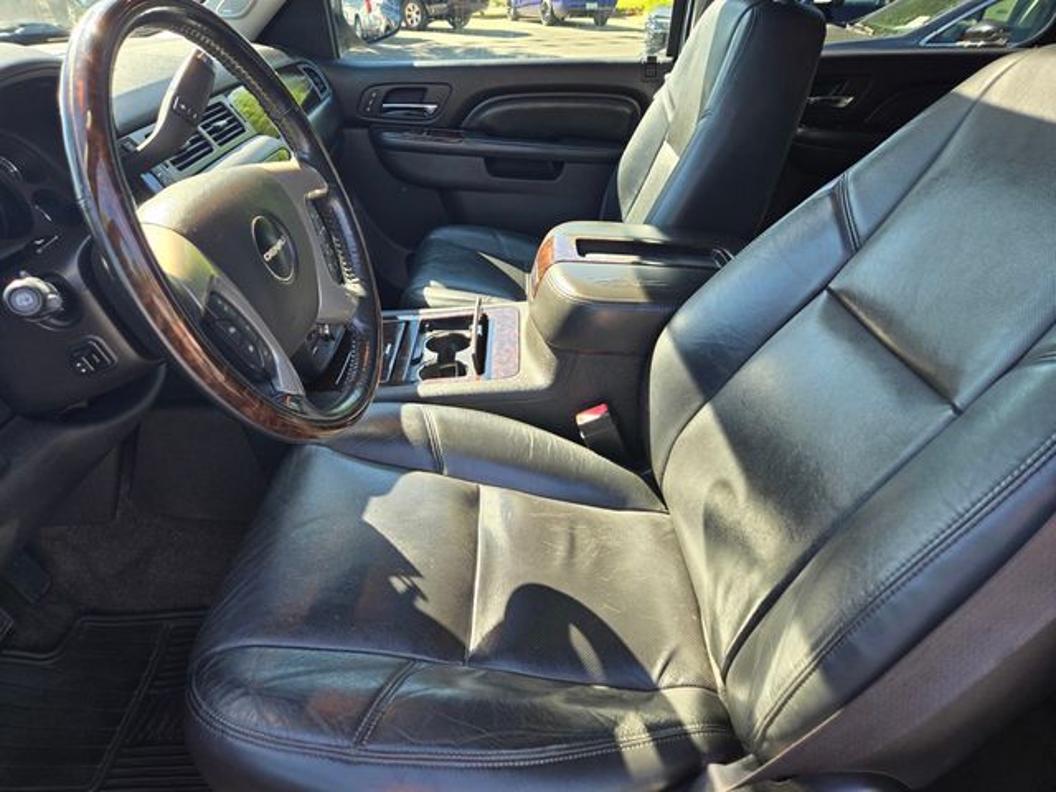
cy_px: 396
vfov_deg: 58.9
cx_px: 528
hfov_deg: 73.9
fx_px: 702
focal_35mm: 23
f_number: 1.8
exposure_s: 1/180
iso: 40
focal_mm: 5.4
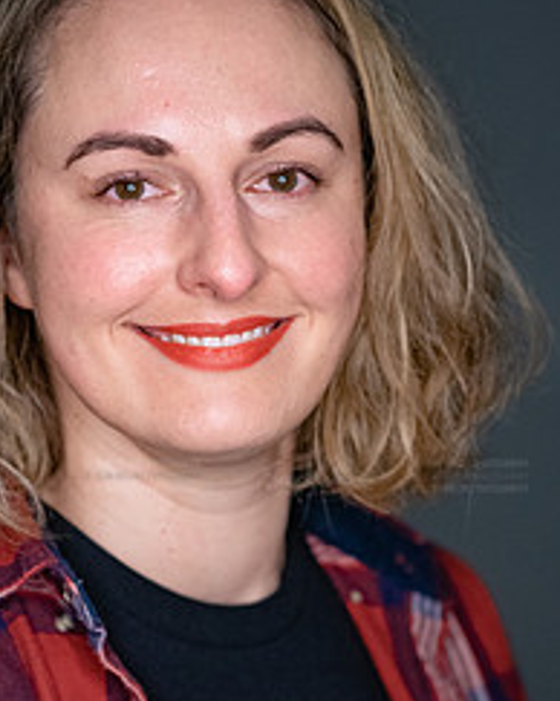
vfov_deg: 13.0
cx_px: 153
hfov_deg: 10.4
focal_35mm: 148
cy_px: 433
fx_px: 3070
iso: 2000
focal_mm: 85
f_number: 3.2
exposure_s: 1/320
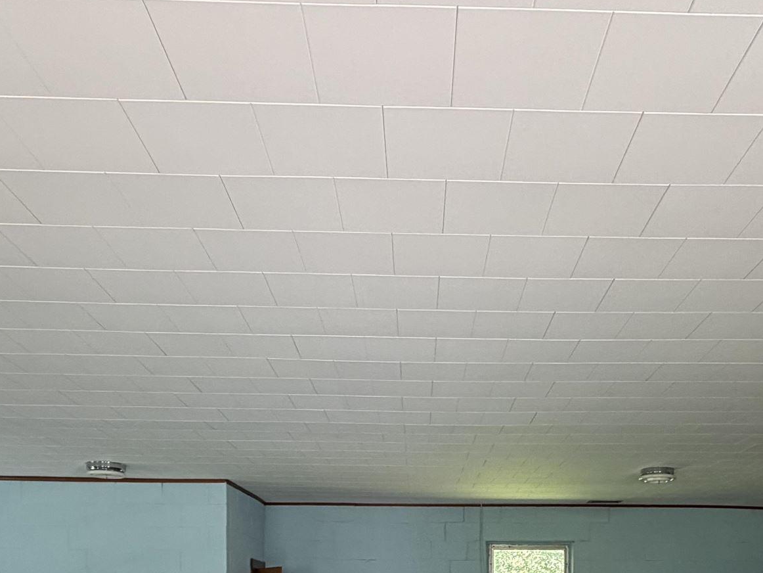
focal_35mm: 37
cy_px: 622
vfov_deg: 33.9
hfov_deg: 49.9
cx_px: 443
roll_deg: -0.4
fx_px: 816
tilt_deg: -2.0
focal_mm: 2.22
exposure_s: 1/121
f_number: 2.2
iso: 250
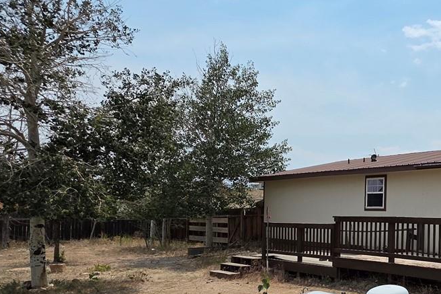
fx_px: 404
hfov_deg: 48.1
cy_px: 219
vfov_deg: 38.9
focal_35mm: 33
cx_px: 433
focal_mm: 2.2
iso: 40
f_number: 1.9
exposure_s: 1/5128
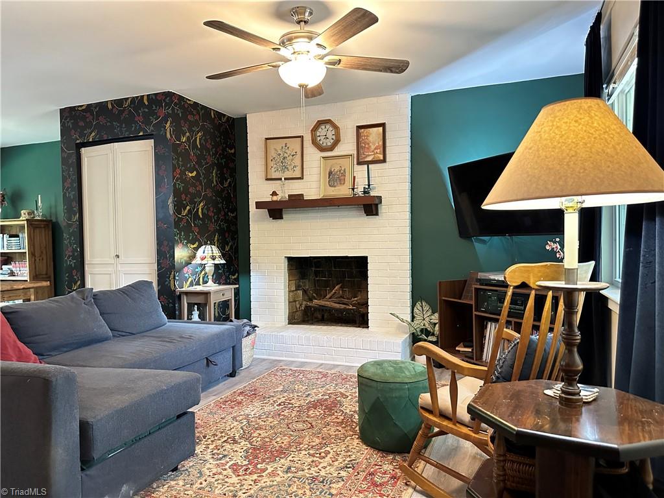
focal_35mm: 24
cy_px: 249
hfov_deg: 71.6
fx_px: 460
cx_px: 332
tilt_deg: -1.4
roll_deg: +0.5
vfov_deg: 56.8
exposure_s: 1/60
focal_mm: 6.86
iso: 640
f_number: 1.78
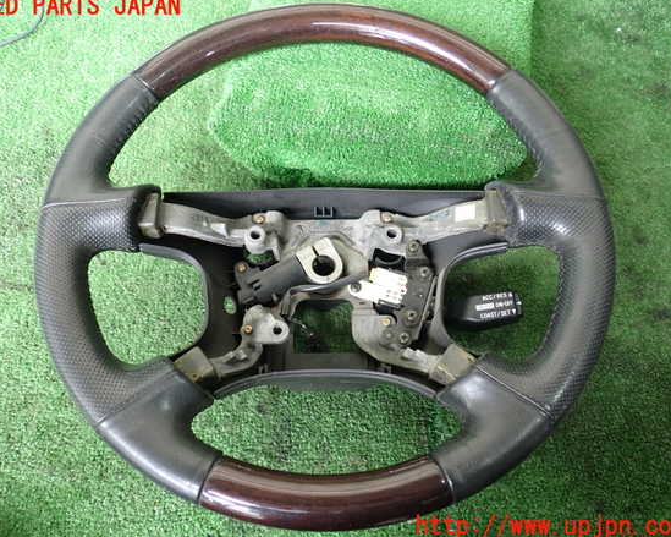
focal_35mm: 32
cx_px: 325
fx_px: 635
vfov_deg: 45.8
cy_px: 267
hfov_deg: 55.7
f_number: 2.3
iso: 200
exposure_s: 1/30
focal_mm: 5.4
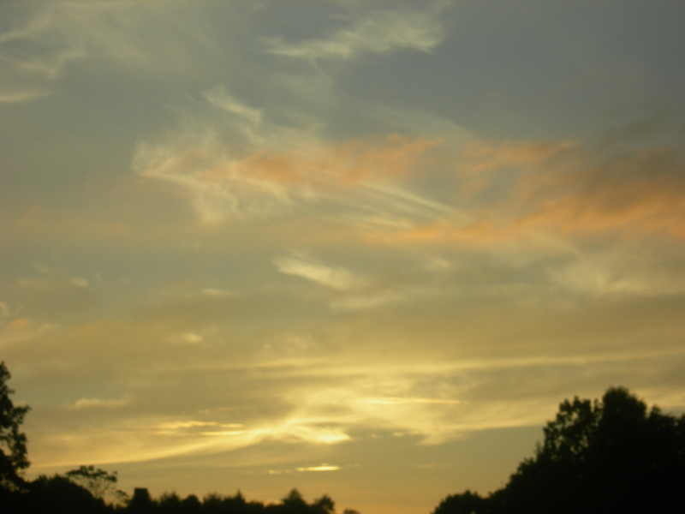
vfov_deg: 13.0
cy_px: 257
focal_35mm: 114
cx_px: 342
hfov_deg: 17.3
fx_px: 2256
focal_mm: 23.4
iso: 50
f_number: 8.2
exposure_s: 1/114
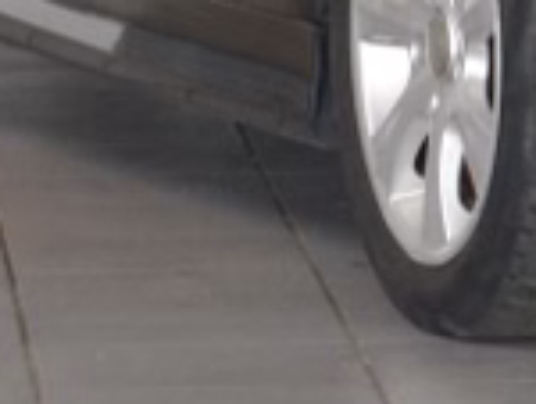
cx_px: 897
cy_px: -343
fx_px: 8344
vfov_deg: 2.8
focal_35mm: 538
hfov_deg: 3.7
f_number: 5.3
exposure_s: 1/60
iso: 640
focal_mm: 70
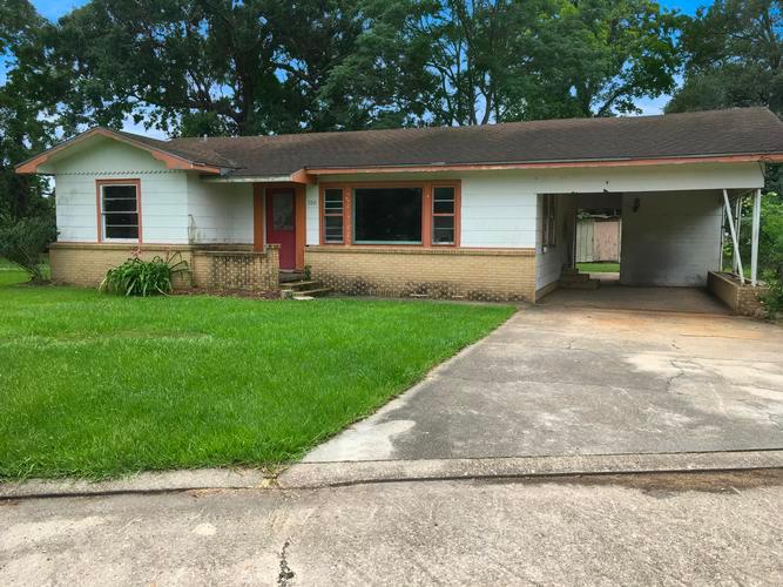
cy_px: 294
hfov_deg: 61.7
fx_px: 656
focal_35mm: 29
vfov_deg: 48.2
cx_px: 392
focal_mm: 4.15
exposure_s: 1/754
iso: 25
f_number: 2.2
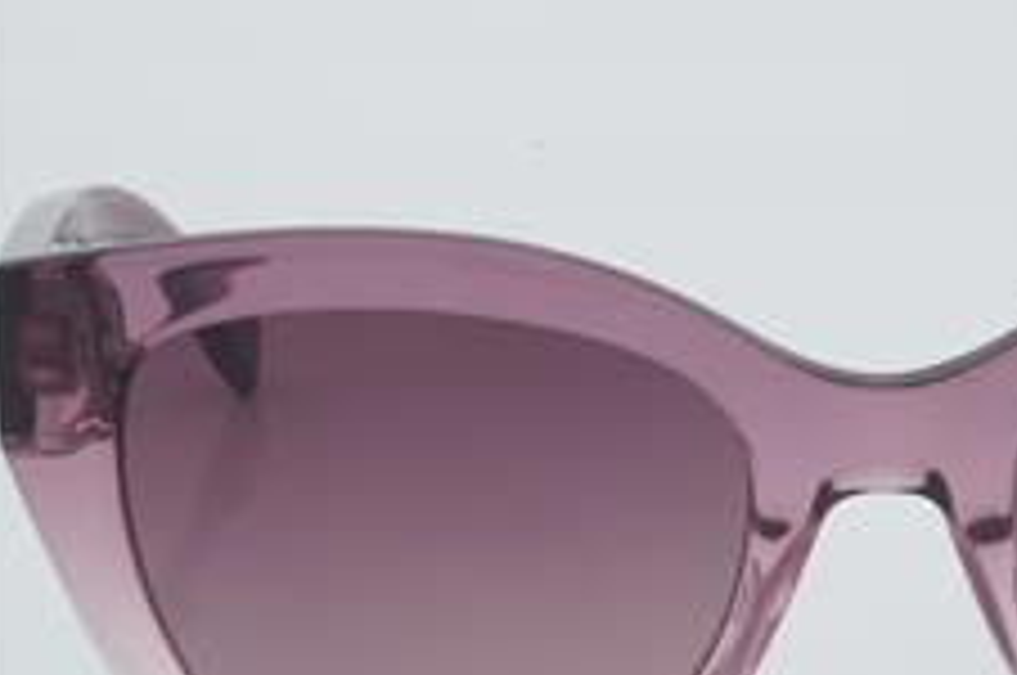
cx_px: 868
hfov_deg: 14.0
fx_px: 4115
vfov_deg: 9.4
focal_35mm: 146
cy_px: 482
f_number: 32
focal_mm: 55
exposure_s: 1/3
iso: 100
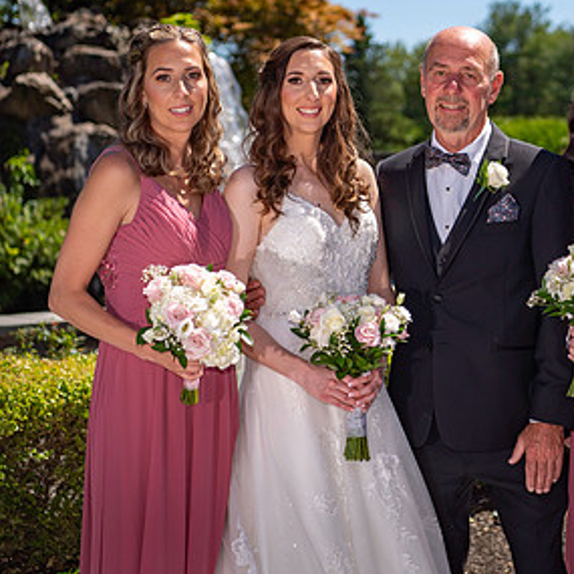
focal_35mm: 90
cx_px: 506
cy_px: 201
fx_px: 1688
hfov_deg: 19.0
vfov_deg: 19.2
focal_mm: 52
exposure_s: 1/5000
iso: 100
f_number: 3.2
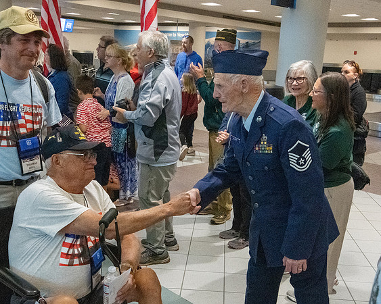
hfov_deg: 44.4
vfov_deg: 35.8
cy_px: 203
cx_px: 194
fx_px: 467
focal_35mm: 41
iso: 20000
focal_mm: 24
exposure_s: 1/400
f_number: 7.1
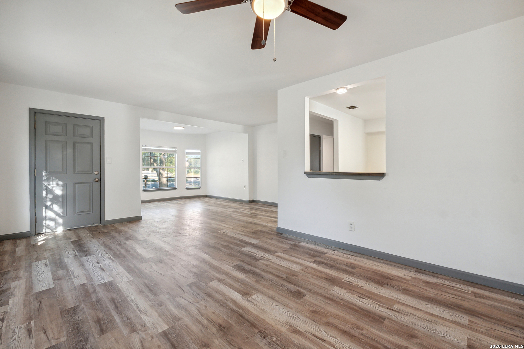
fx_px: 218
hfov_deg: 100.4
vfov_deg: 77.3
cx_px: 262
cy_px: 174
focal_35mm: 15
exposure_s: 1/15
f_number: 8
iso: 400
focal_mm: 10
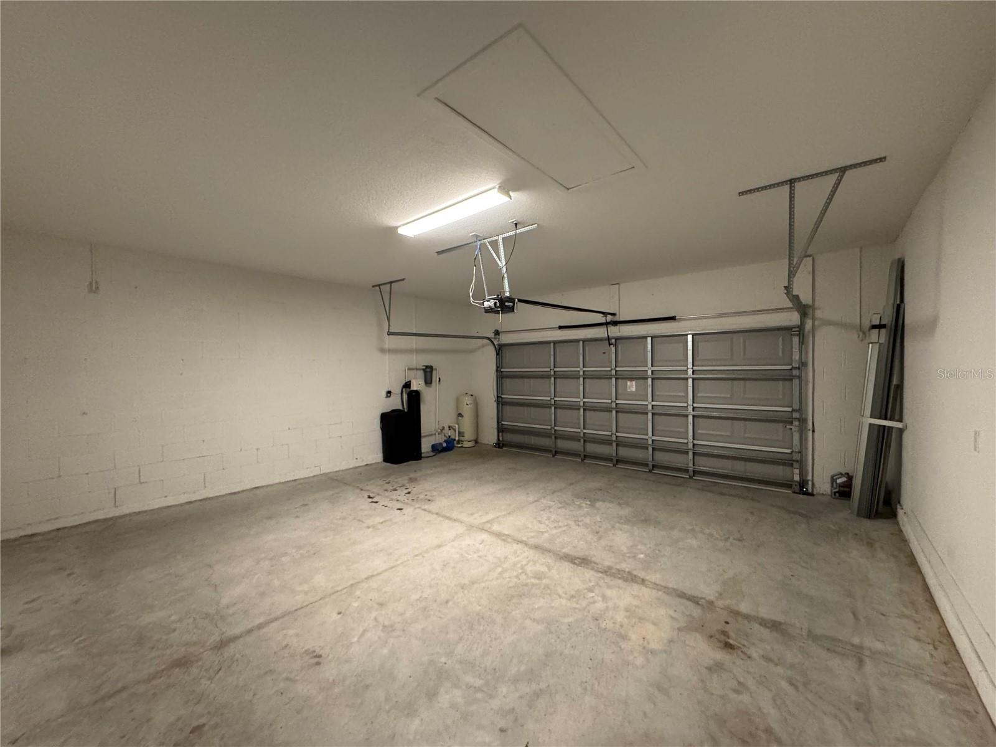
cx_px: 498
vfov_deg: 85.7
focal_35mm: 14
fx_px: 403
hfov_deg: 102.1
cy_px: 374
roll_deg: +0.8
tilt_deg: -1.3
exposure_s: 1/60
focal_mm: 2.22
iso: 640
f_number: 2.2
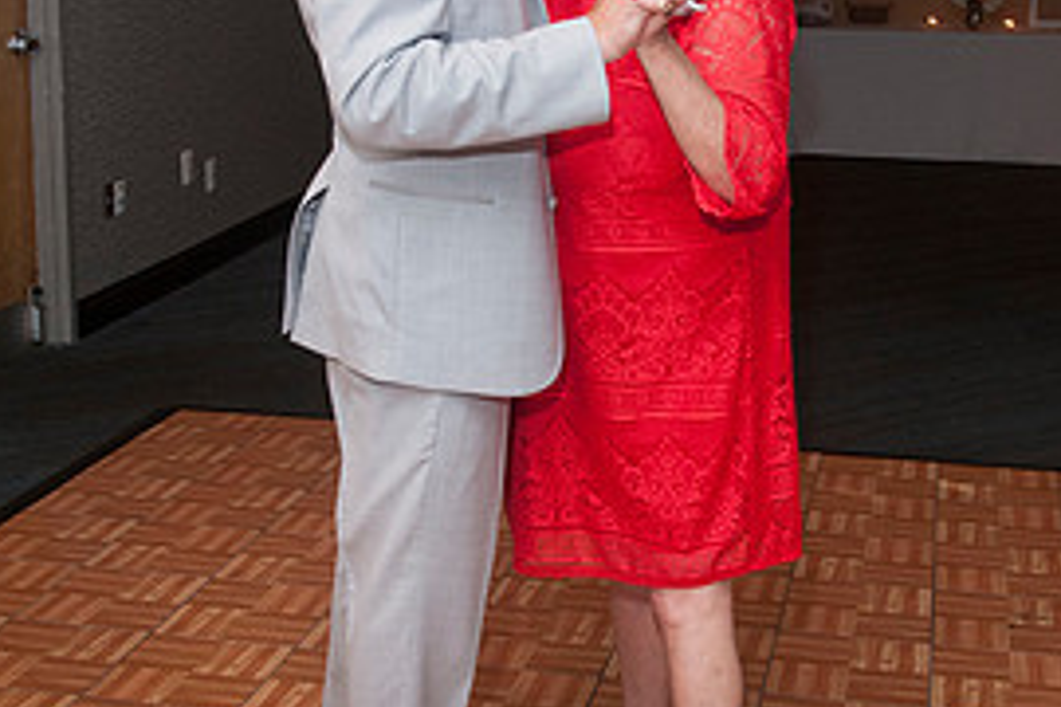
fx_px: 1768
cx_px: 564
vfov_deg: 22.6
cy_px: 251
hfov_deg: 33.4
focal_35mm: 60
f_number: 5.6
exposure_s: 1/60
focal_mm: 24
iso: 800
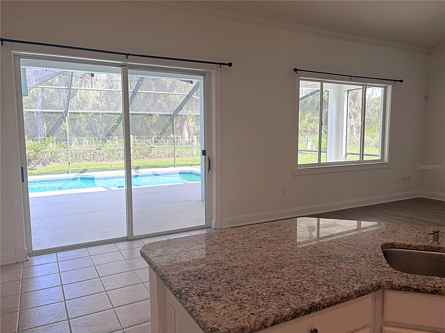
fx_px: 334
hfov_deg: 67.3
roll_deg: +0.5
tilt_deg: -5.8
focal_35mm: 26
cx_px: 222
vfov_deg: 53.1
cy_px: 166
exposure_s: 1/249
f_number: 1.6
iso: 50
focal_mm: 5.96
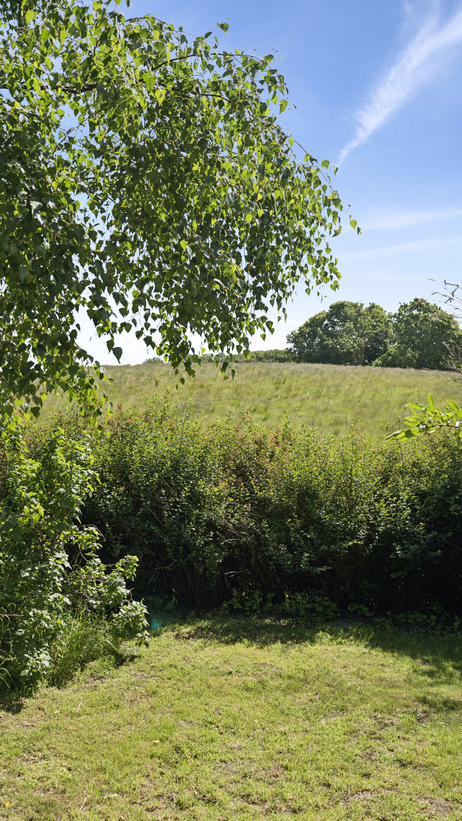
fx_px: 806
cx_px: 272
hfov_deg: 31.9
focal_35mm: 37
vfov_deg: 54.0
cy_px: 413
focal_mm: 35
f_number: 5.6
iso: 250
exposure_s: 1/1600
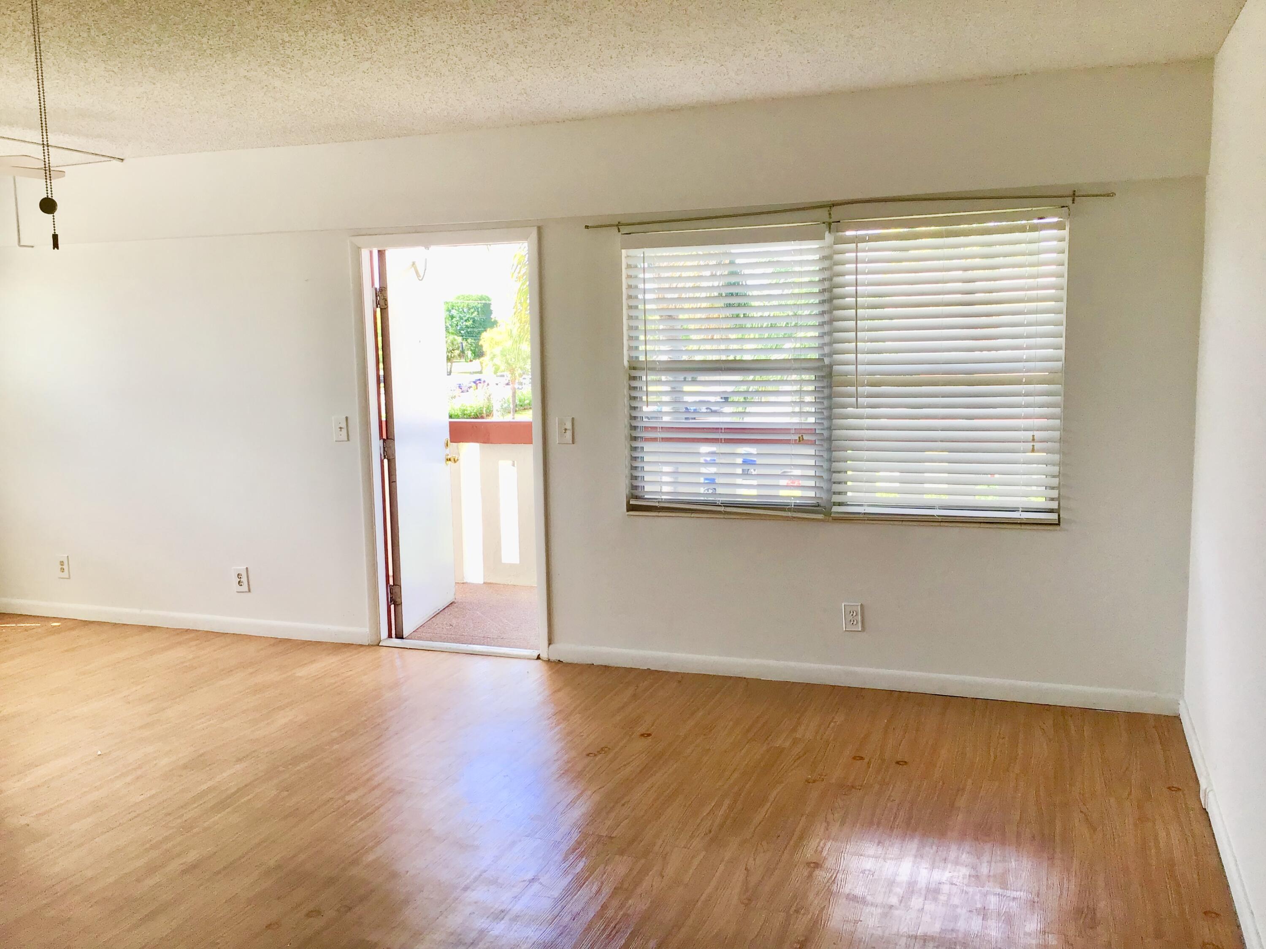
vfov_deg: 45.4
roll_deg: +1.9
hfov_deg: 58.4
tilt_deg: -7.8
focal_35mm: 31
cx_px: 633
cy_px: 474
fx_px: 1134
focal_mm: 3.3
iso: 25
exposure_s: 1/120
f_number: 2.4
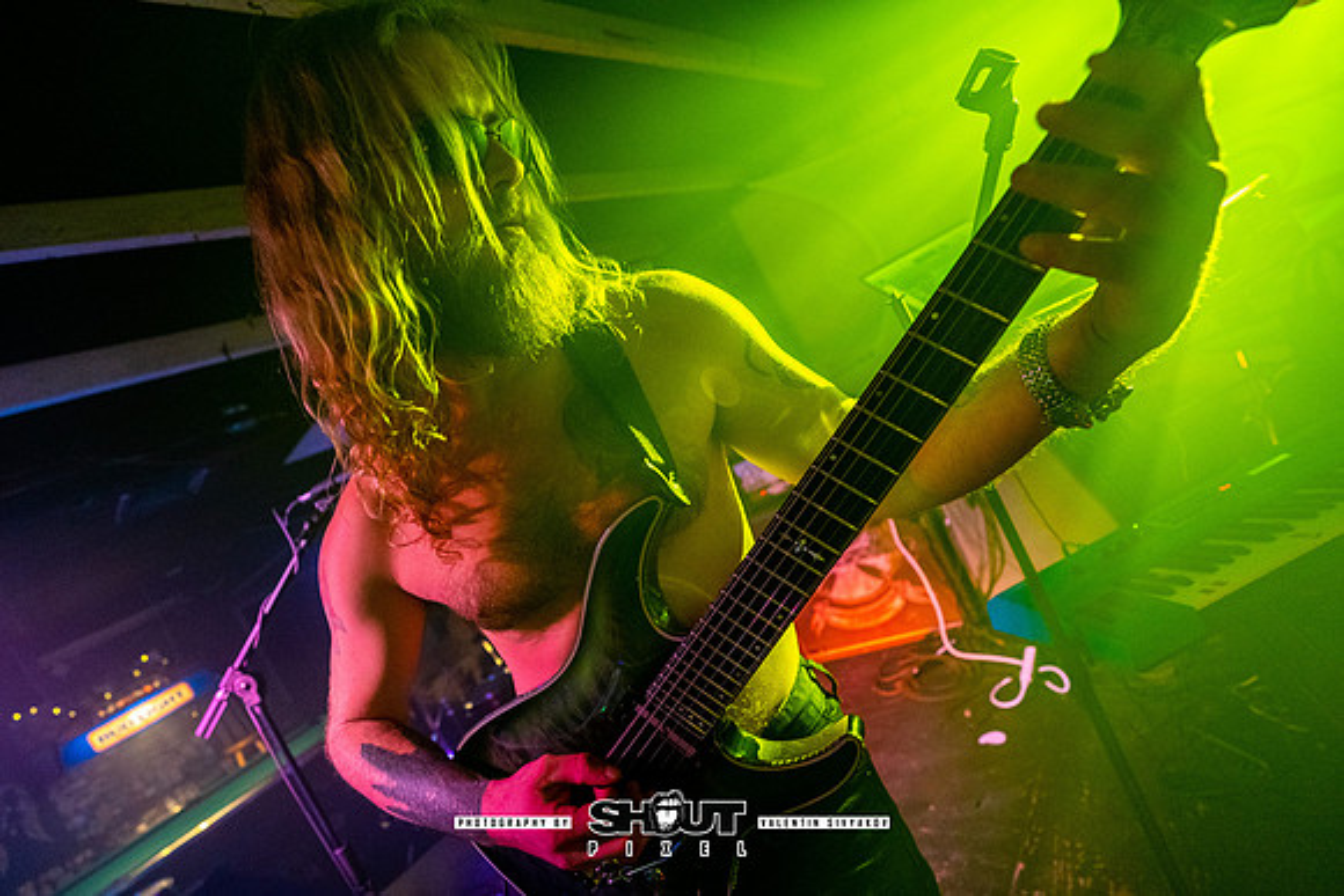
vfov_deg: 72.4
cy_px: 520
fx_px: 607
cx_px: 564
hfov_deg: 95.0
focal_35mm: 16
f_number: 2.8
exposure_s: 1/200
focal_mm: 14
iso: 3200
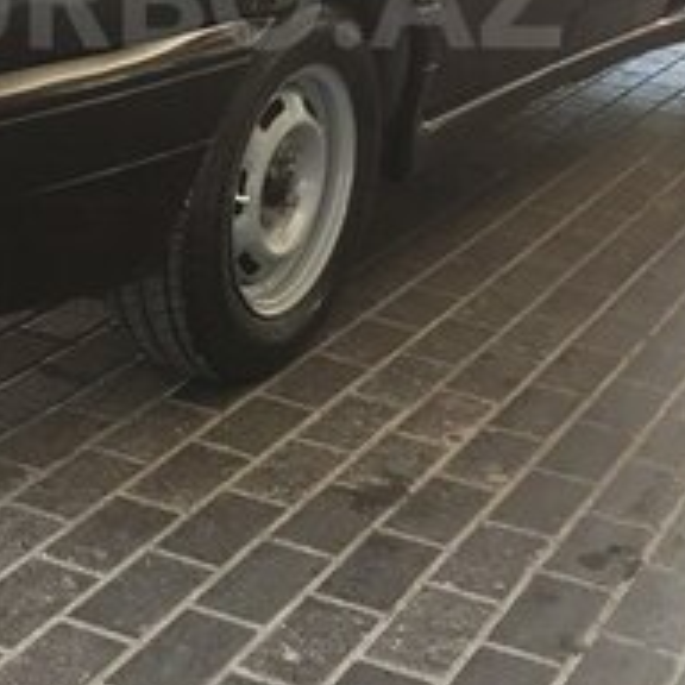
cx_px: 196
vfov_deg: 19.2
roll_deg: -6.1
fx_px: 1970
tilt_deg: -11.9
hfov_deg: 19.6
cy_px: -5
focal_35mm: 88
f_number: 2.2
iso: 32
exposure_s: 1/33
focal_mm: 4.15
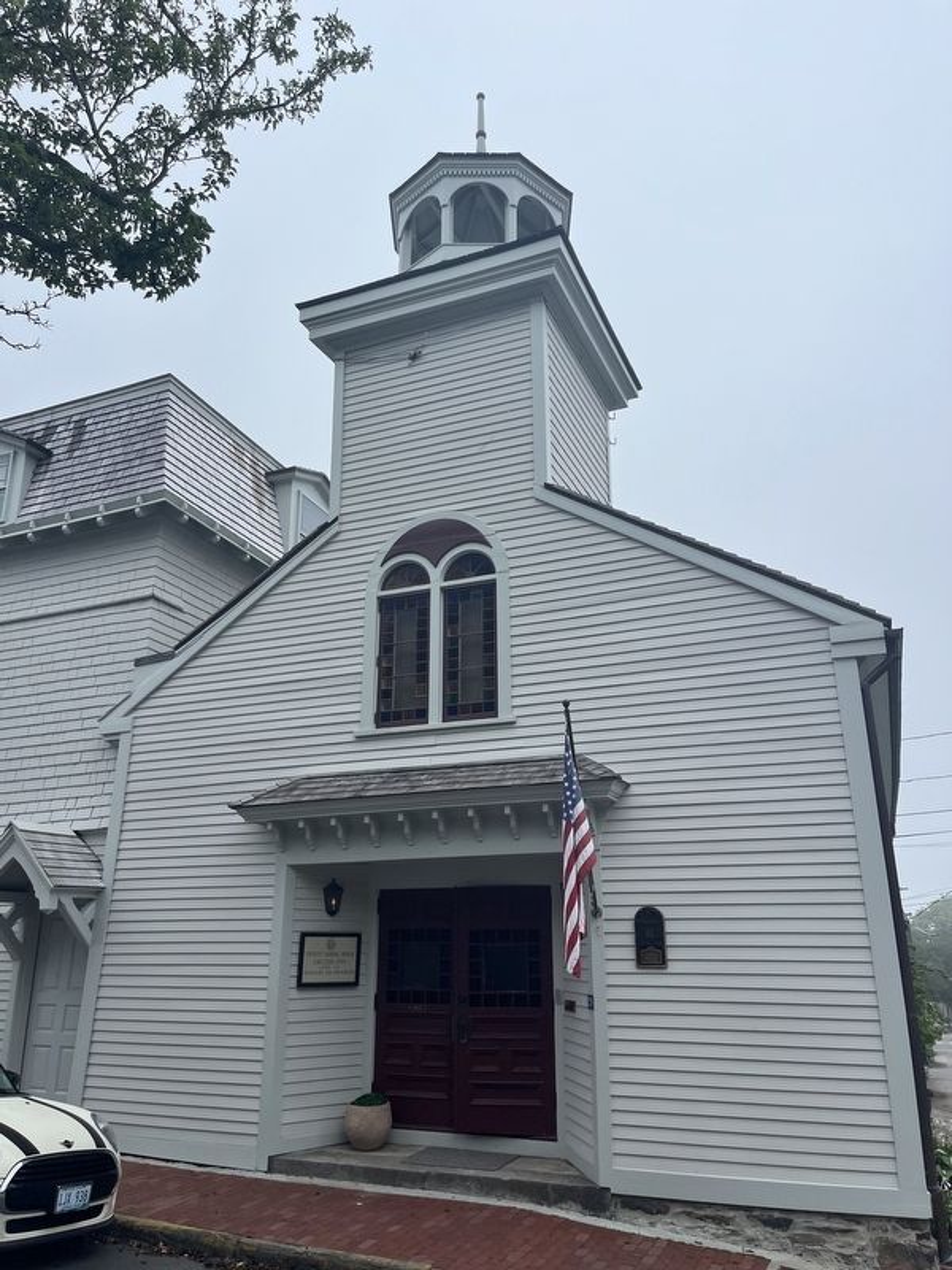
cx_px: 476
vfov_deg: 67.3
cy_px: 635
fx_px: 953
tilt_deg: +19.5
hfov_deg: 53.1
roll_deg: -0.5
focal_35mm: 26
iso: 50
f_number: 1.6
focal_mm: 5.1
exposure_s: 1/1672
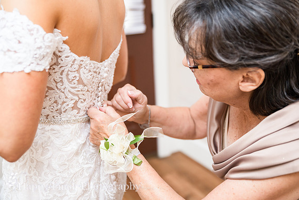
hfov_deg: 40.0
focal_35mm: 49
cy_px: 97
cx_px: 154
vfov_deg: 27.3
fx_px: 410
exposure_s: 1/100
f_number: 2.8
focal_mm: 48
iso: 400
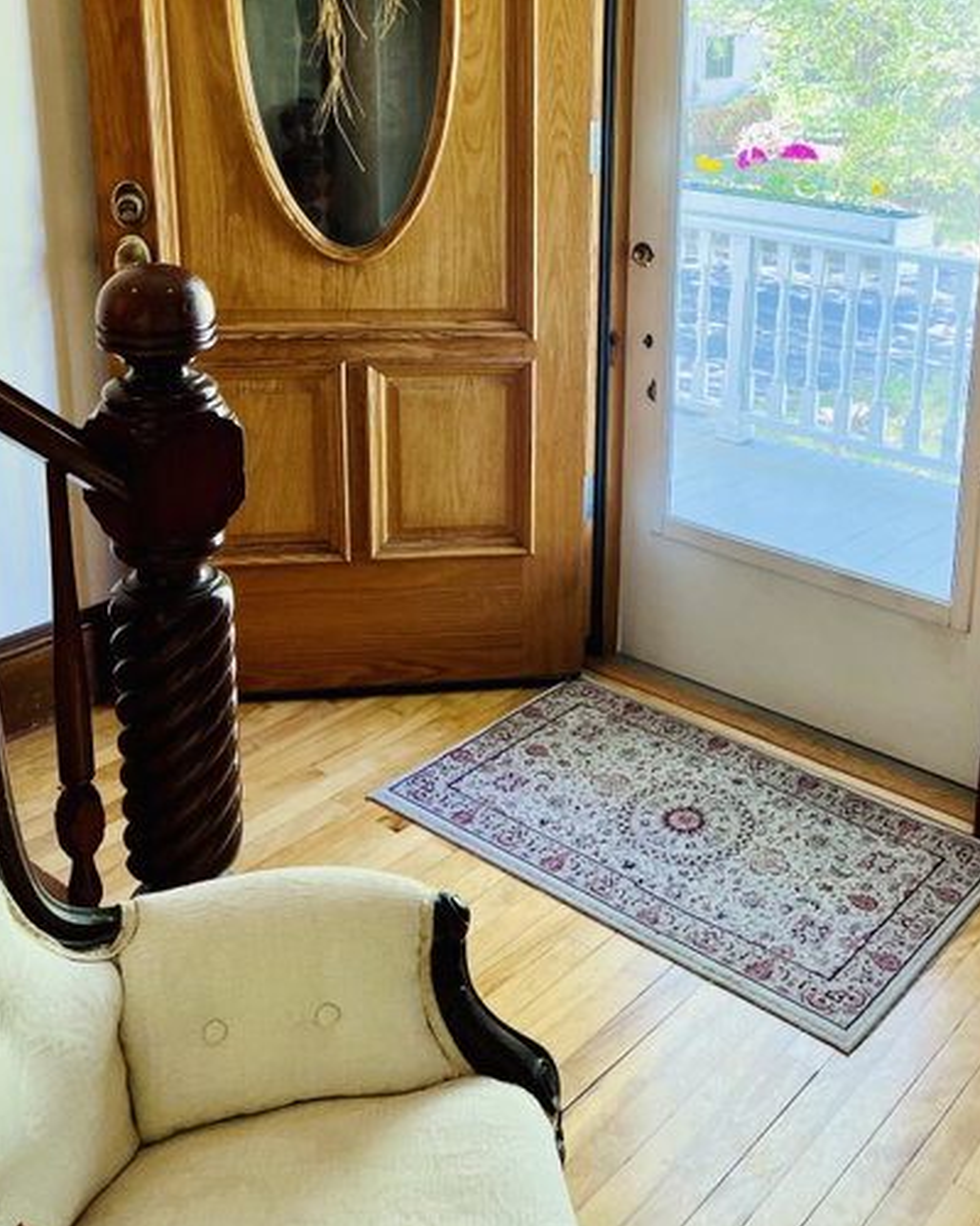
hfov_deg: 37.9
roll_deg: -1.9
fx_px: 1414
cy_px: 351
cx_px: 637
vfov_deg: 45.7
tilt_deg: -13.4
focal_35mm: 39
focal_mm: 5.7
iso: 64
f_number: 1.5
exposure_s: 1/120
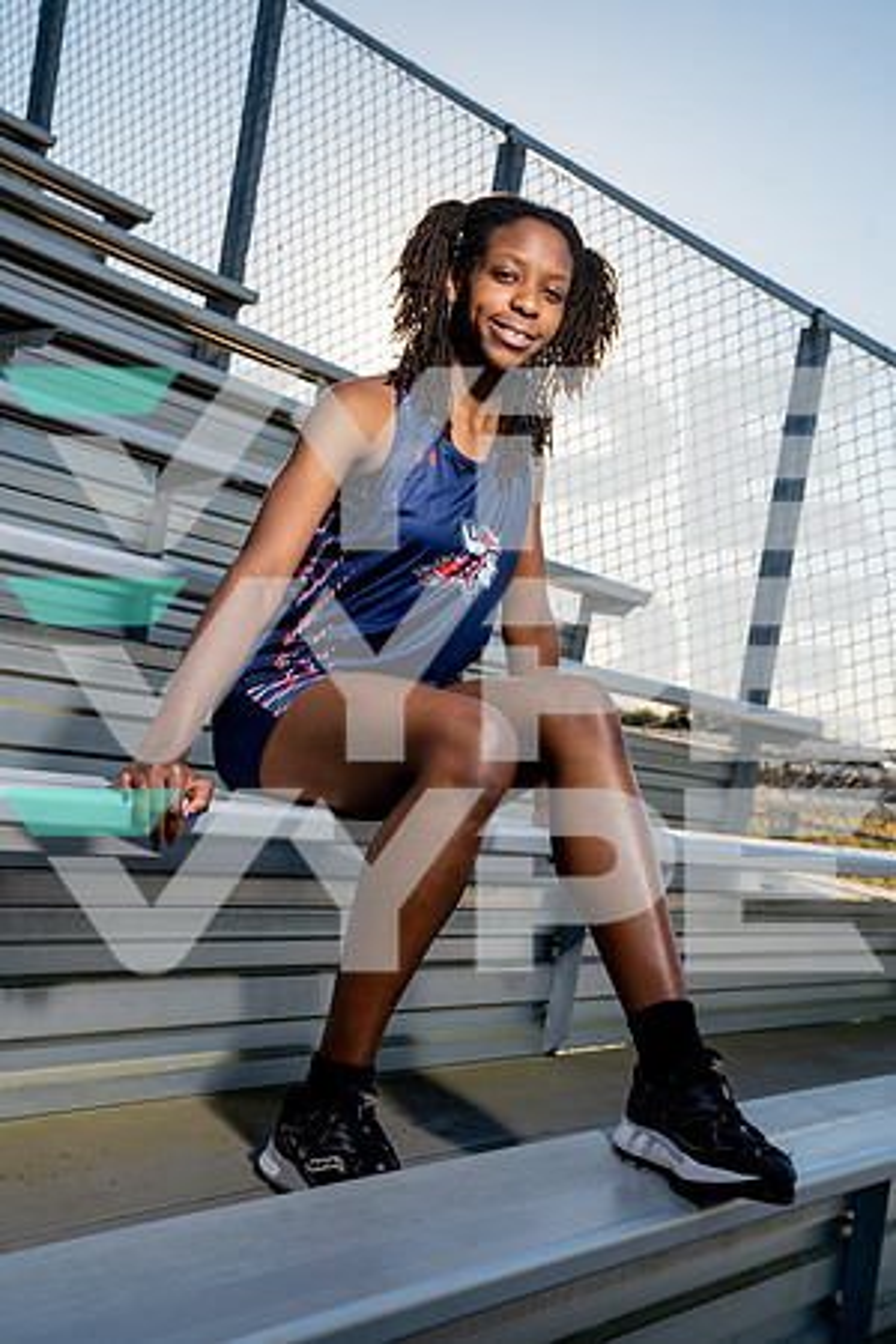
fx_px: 1717
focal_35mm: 46
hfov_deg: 29.2
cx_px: 448
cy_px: 672
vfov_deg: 42.7
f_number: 5.6
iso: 100
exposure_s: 1/250
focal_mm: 46
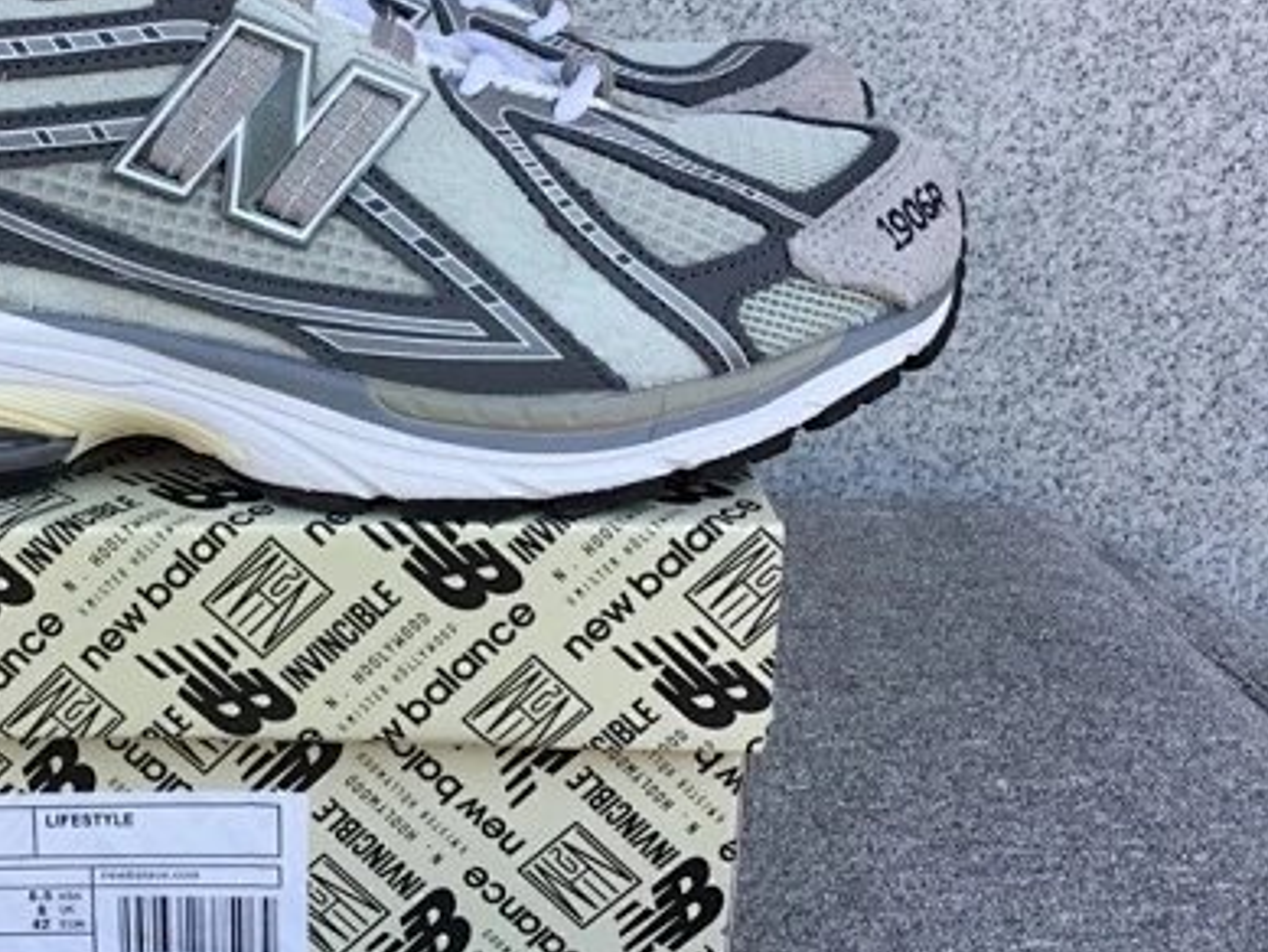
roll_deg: +0.8
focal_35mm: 51
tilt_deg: -20.4
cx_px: 280
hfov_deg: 36.4
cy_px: 408
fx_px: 1869
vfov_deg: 28.5
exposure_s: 1/199
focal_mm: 3.3
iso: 25
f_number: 2.4
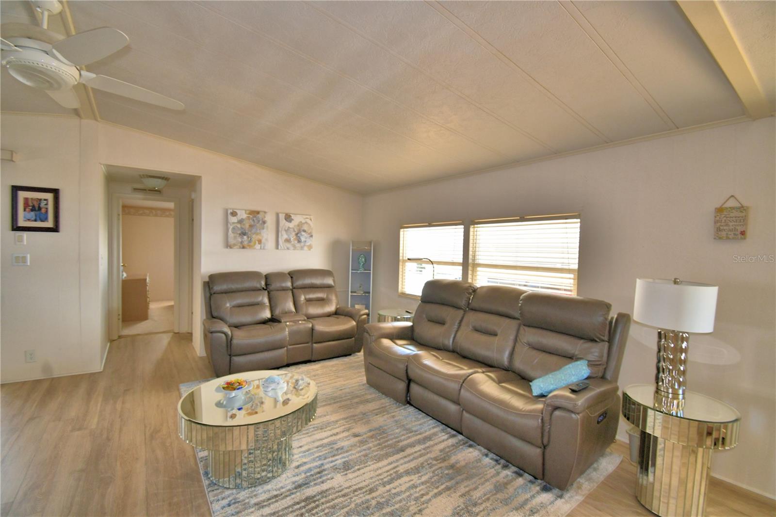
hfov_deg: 100.4
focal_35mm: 15
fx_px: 323
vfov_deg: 77.3
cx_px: 388
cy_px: 258
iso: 200
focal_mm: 10
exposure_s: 1/40
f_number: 4.5
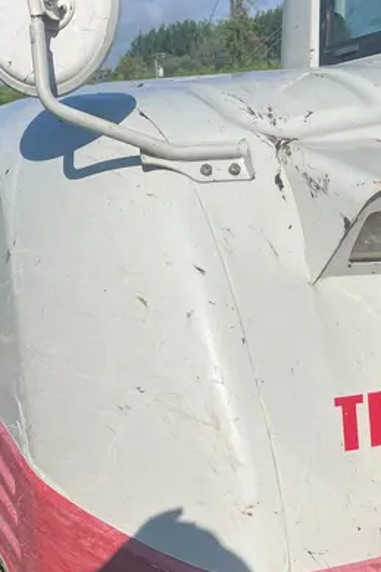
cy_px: 424
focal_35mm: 51
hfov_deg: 26.3
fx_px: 810
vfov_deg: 38.0
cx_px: 128
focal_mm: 5.1
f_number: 1.6
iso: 50
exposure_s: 1/5848
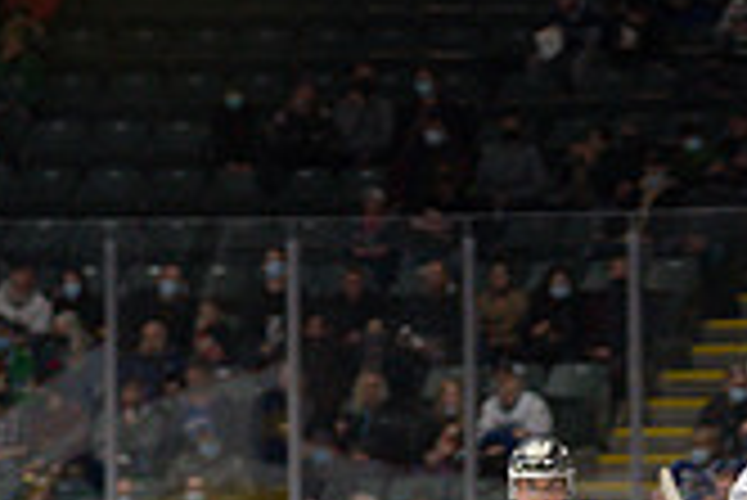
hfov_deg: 5.1
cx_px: 789
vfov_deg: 3.4
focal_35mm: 404
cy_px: 829
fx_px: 8390
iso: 2000
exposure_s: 1/1000
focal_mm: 102
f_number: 2.8
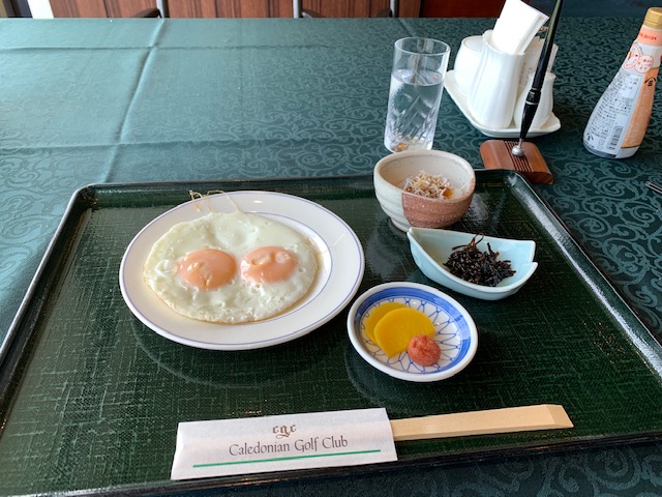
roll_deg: -2.0
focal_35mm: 26
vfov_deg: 53.1
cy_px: 248
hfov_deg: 67.3
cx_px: 331
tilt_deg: -38.7
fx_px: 497
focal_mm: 4.25
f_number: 1.8
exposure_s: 1/112
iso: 25
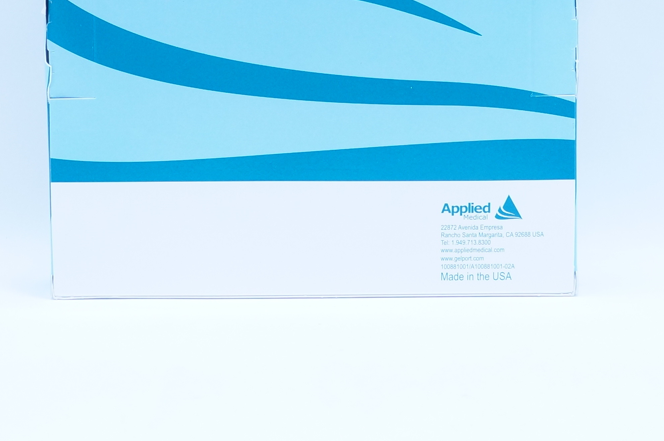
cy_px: 40
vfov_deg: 15.8
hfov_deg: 23.9
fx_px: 1570
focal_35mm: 85
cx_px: 311
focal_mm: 23
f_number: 4.5
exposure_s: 1/160
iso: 800
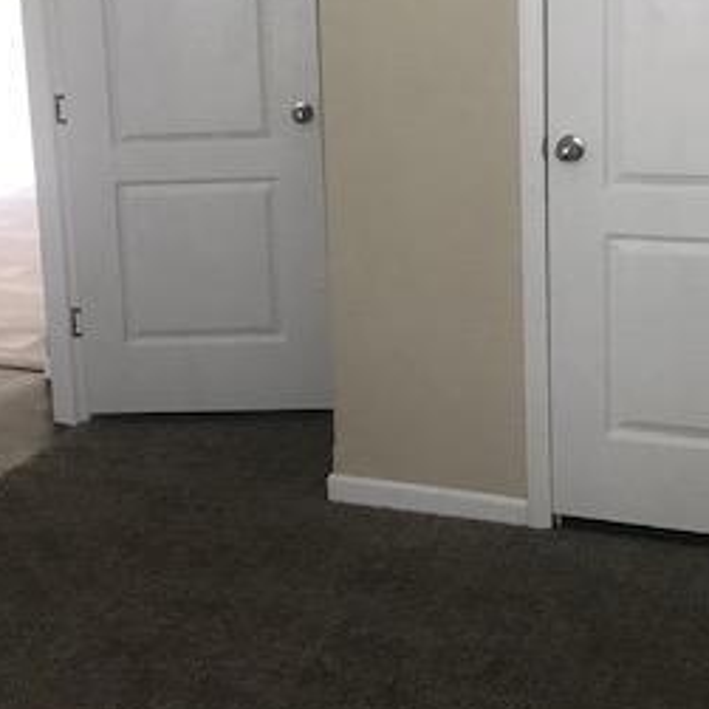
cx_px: 302
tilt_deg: -11.5
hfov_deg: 27.3
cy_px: 206
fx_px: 1460
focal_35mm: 63
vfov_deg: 27.0
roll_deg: +2.5
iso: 40
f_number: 1.8
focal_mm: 3.99
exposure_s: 1/20
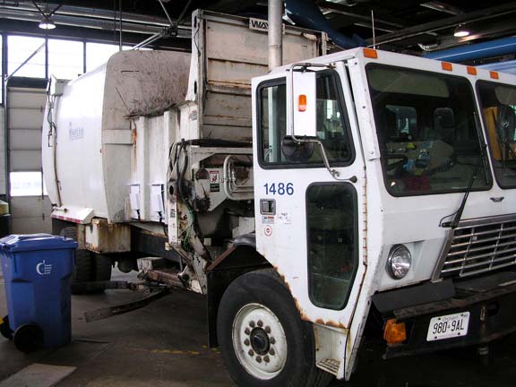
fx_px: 552
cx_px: 258
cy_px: 194
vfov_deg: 38.7
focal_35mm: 37
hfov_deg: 50.1
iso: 100
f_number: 2.7
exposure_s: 1/51.8
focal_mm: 5.6
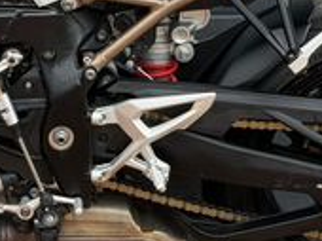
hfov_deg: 10.8
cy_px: 40
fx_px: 1681
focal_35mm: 181
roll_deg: +0.3
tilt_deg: -4.3
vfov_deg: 8.2
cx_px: 4
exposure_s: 1/1715
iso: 80
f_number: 1.78
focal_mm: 6.76
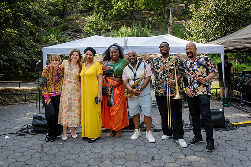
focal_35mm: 28
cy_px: 70
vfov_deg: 46.1
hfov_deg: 65.3
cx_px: 129
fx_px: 196
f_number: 5
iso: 1000
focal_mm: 24
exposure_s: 1/800
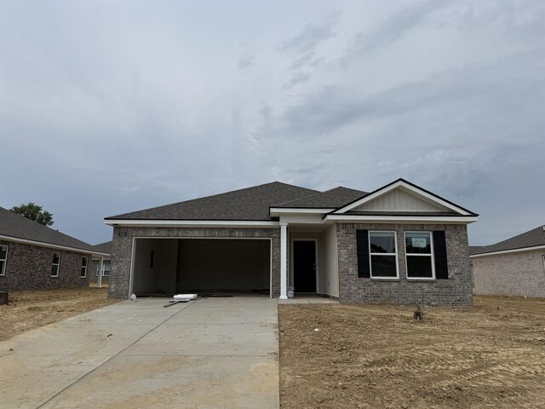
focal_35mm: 24
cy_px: 204
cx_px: 272
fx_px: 378
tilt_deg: +11.2
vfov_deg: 56.8
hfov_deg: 71.6
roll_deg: -0.6
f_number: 1.78
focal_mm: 6.76
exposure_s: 1/10309
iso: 80
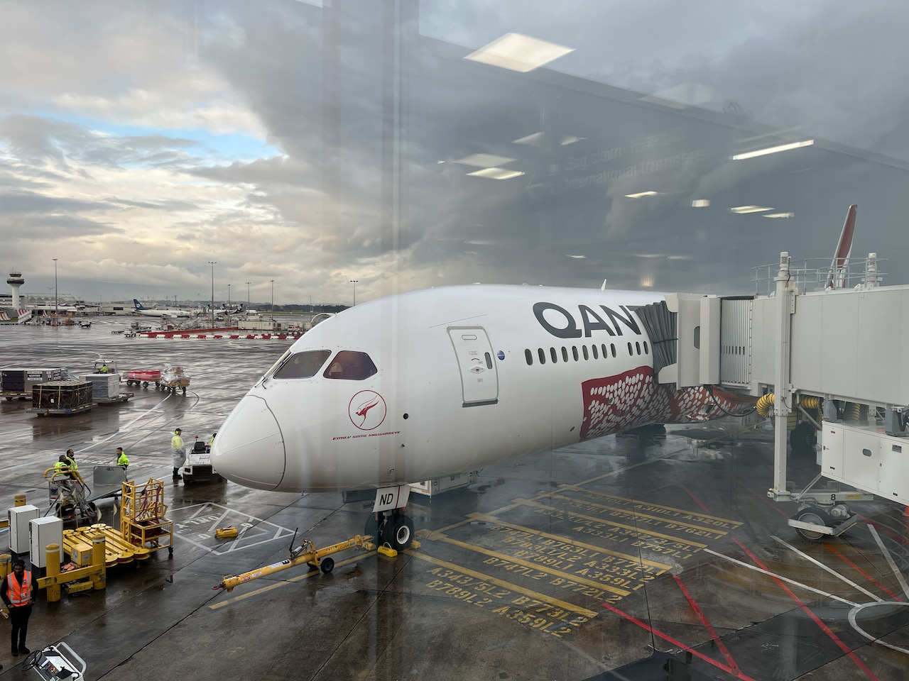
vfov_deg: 53.1
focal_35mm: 26
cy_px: 340
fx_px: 683
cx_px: 454
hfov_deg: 67.3
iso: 40
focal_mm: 5.1
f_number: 1.6
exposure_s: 1/196
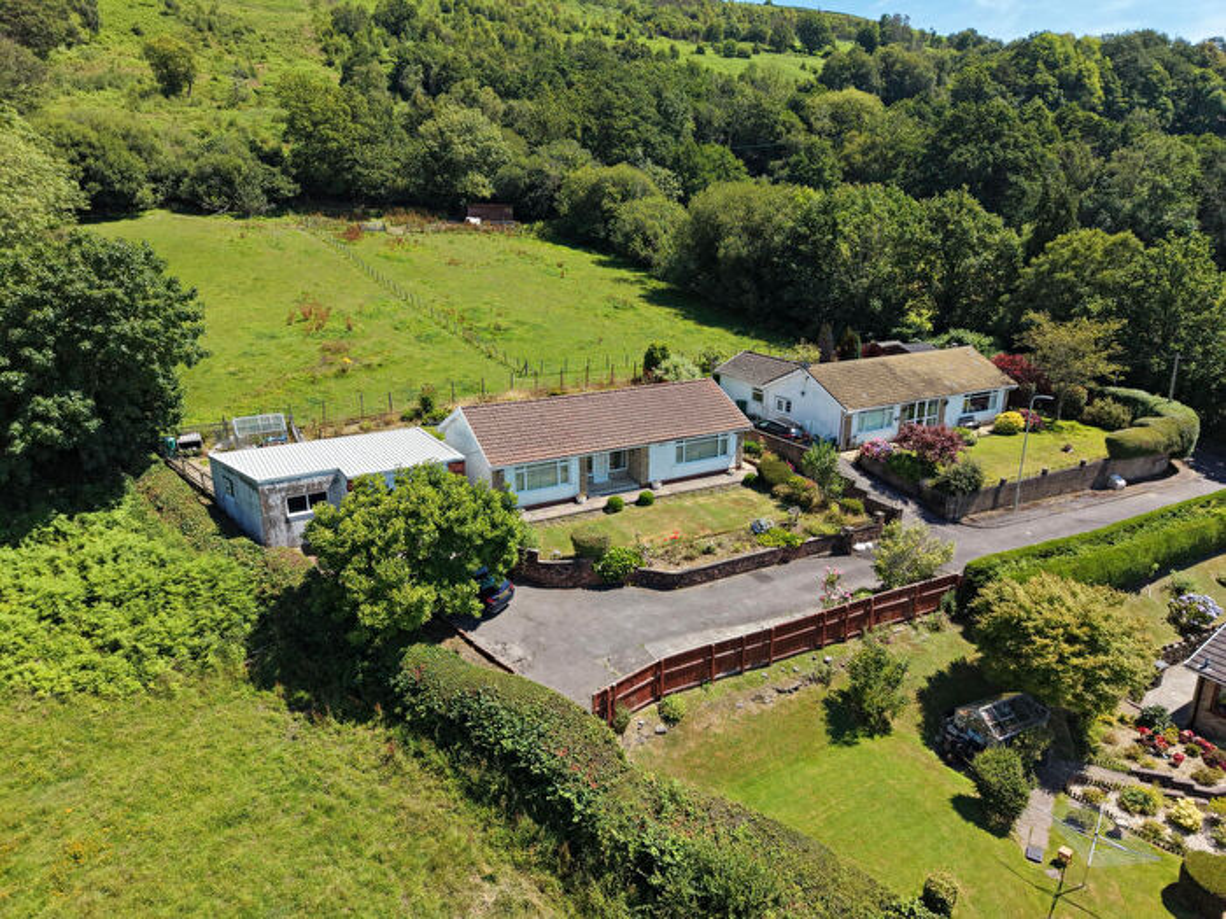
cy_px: 460
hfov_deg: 71.6
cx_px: 613
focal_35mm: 24
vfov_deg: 56.8
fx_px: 850
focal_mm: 8.67
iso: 260
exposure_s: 1/4000
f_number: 1.8
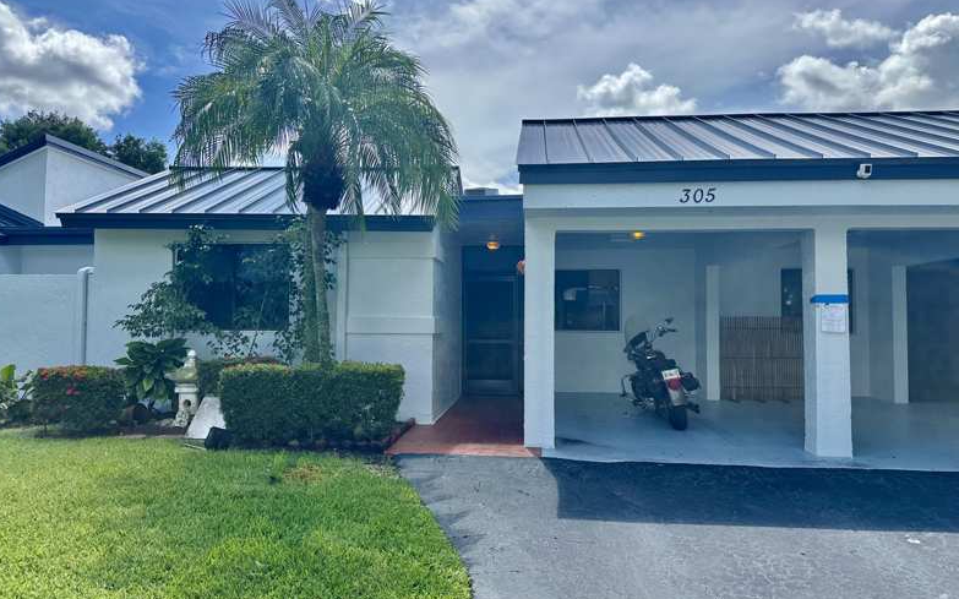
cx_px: 479
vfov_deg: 47.6
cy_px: 296
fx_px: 679
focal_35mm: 26
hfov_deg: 70.4
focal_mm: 6.86
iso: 80
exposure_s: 1/3597
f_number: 1.78
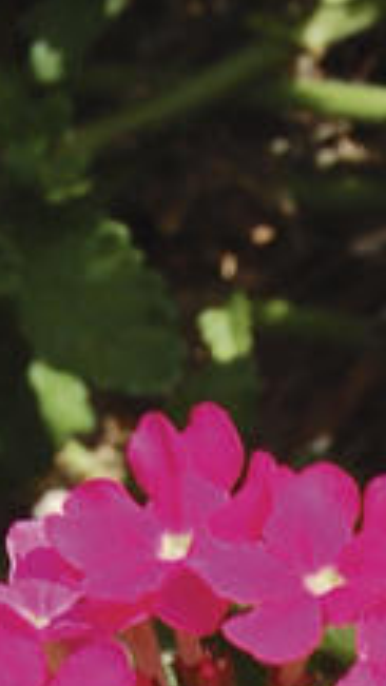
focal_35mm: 572
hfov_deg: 2.1
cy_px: 1314
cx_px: 234
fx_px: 10421
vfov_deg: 3.7
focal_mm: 55
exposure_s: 1/250
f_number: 8
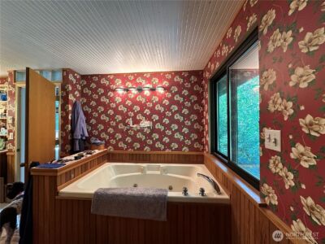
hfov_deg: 102.1
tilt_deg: +0.7
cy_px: 122
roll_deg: -0.2
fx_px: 131
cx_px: 162
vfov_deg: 85.7
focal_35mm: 14
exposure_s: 1/60
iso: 250
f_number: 2.2
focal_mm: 2.22
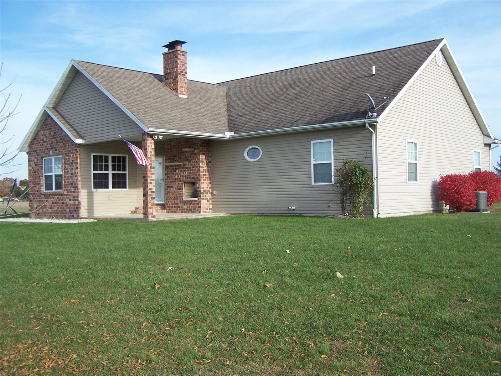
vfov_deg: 37.7
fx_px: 550
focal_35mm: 38
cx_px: 250
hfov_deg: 49.0
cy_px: 188
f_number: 2.8
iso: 80
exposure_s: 1/750
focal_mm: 6.3
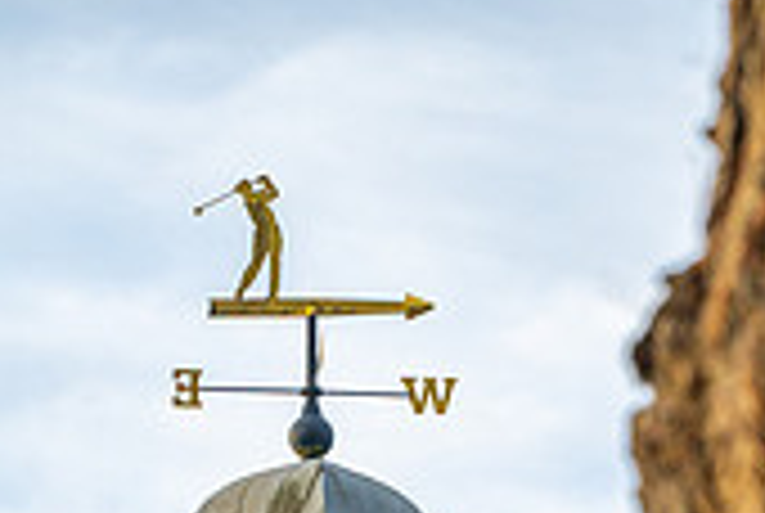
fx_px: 6748
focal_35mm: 317
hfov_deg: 6.5
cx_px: 454
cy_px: 904
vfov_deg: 4.3
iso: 500
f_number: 6.3
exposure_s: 1/640
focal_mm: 120
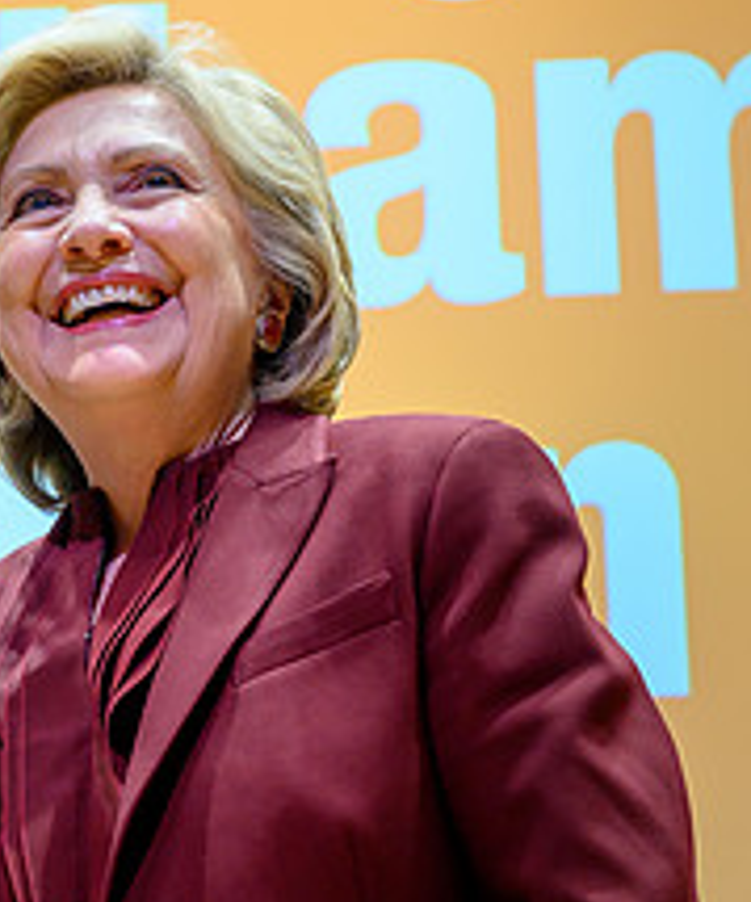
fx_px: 3933
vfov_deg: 13.1
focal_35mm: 145
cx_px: 64
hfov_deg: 10.8
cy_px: 256
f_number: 4.5
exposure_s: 1/125
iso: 500
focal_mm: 50
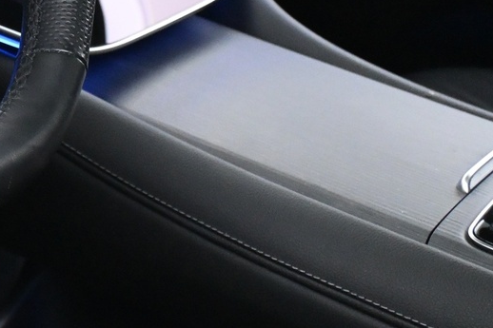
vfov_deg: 13.4
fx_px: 1349
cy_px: -101
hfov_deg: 18.5
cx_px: -229
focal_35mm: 99
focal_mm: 21
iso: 4000
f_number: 4
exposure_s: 1/20
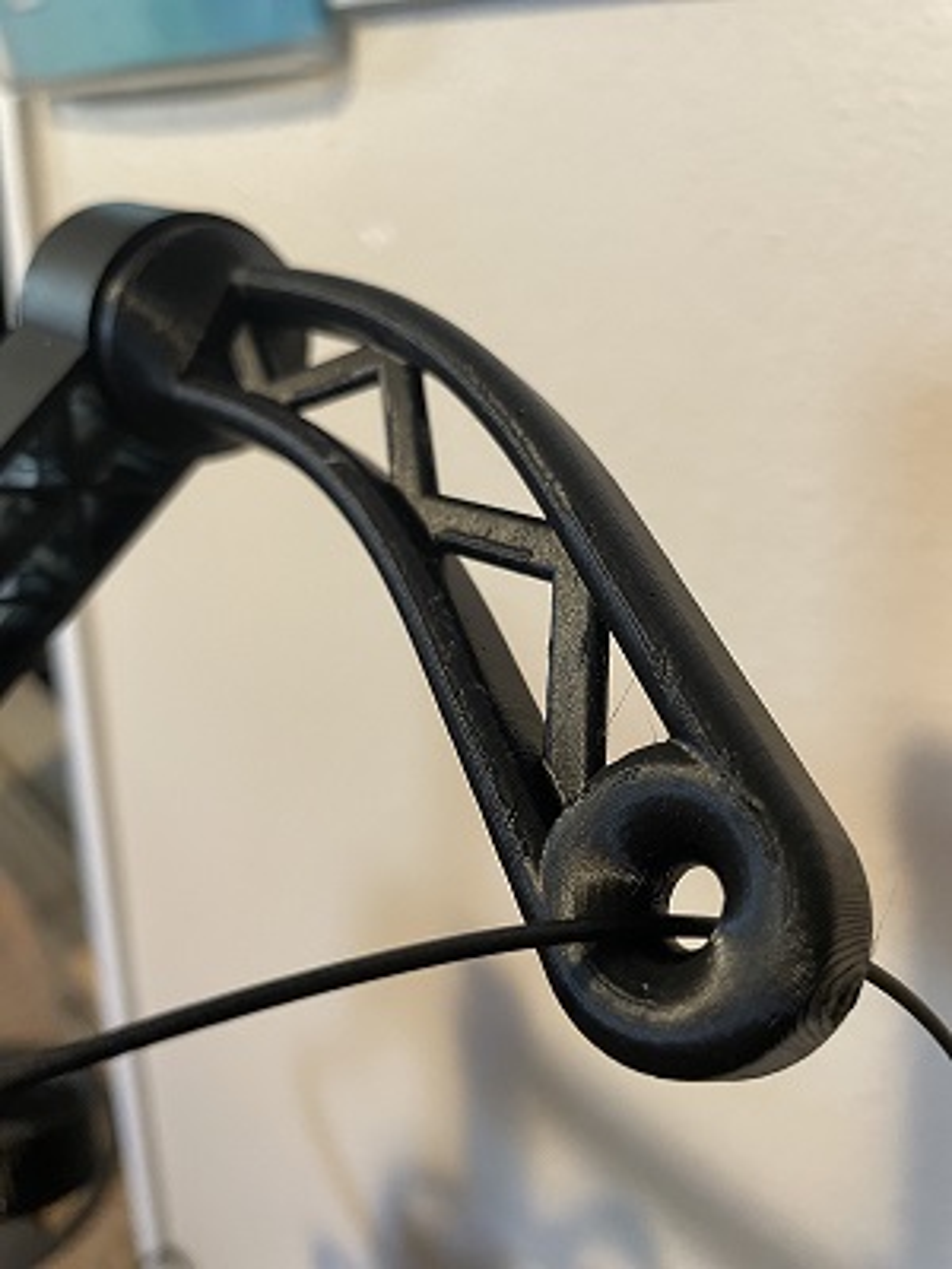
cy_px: 634
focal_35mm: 26
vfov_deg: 67.3
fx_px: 953
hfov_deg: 53.1
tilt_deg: -24.2
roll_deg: -1.8
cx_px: 476
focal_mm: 4.2
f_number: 1.6
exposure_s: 1/60
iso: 250
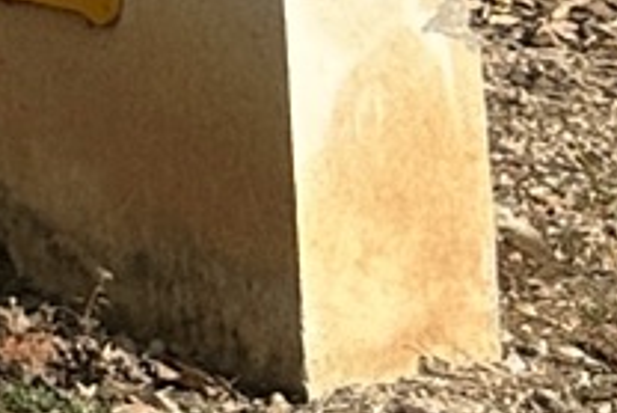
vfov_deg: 4.9
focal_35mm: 240
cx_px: -1201
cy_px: -1456
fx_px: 4116
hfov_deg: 7.6
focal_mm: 6.86
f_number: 1.78
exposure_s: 1/3861
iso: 80
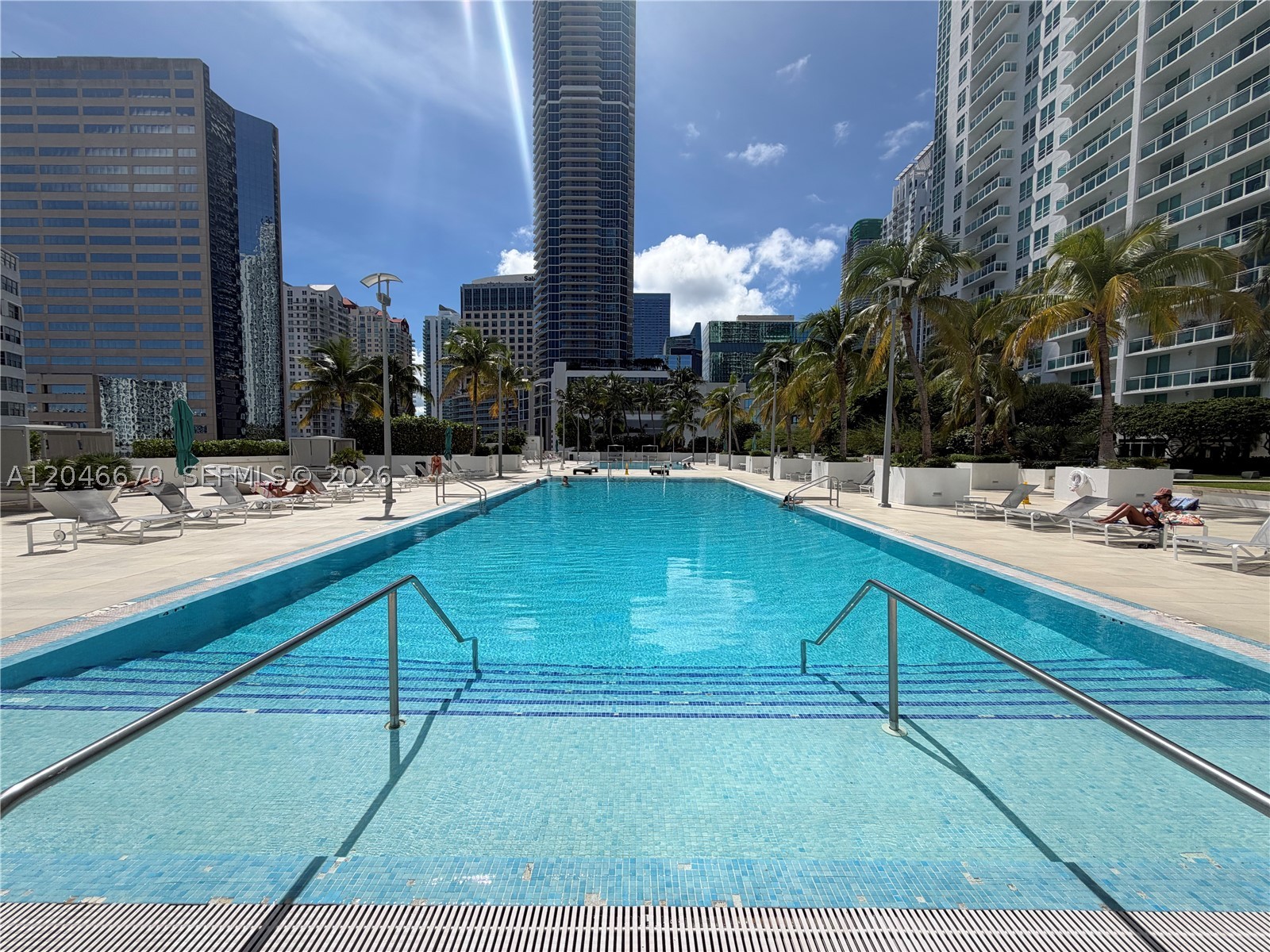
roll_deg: -0.2
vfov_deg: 85.7
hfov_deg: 102.1
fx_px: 514
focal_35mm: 14
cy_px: 476
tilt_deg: -2.2
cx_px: 635
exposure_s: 1/1698
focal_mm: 2.22
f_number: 2.2
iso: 20
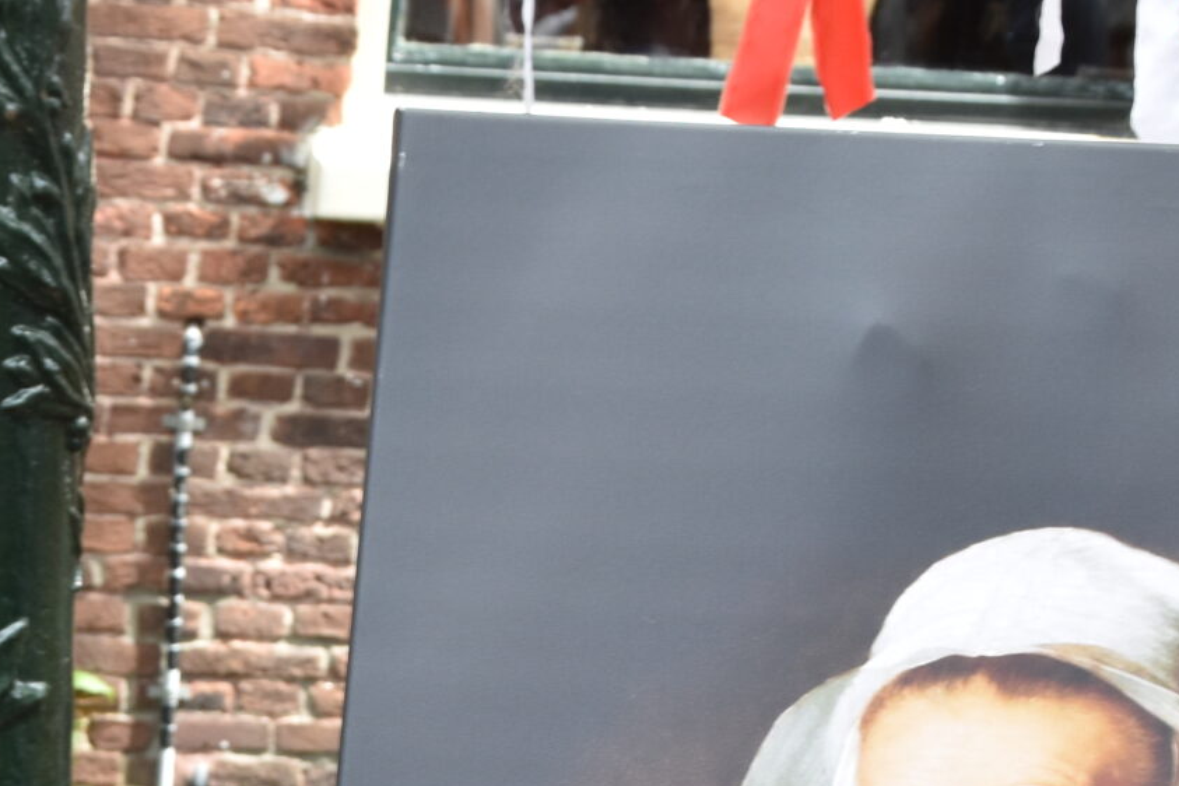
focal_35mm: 160
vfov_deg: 8.4
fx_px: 5224
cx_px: 179
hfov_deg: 12.8
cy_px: 1192
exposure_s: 1/200
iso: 400
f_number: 7.1
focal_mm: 35
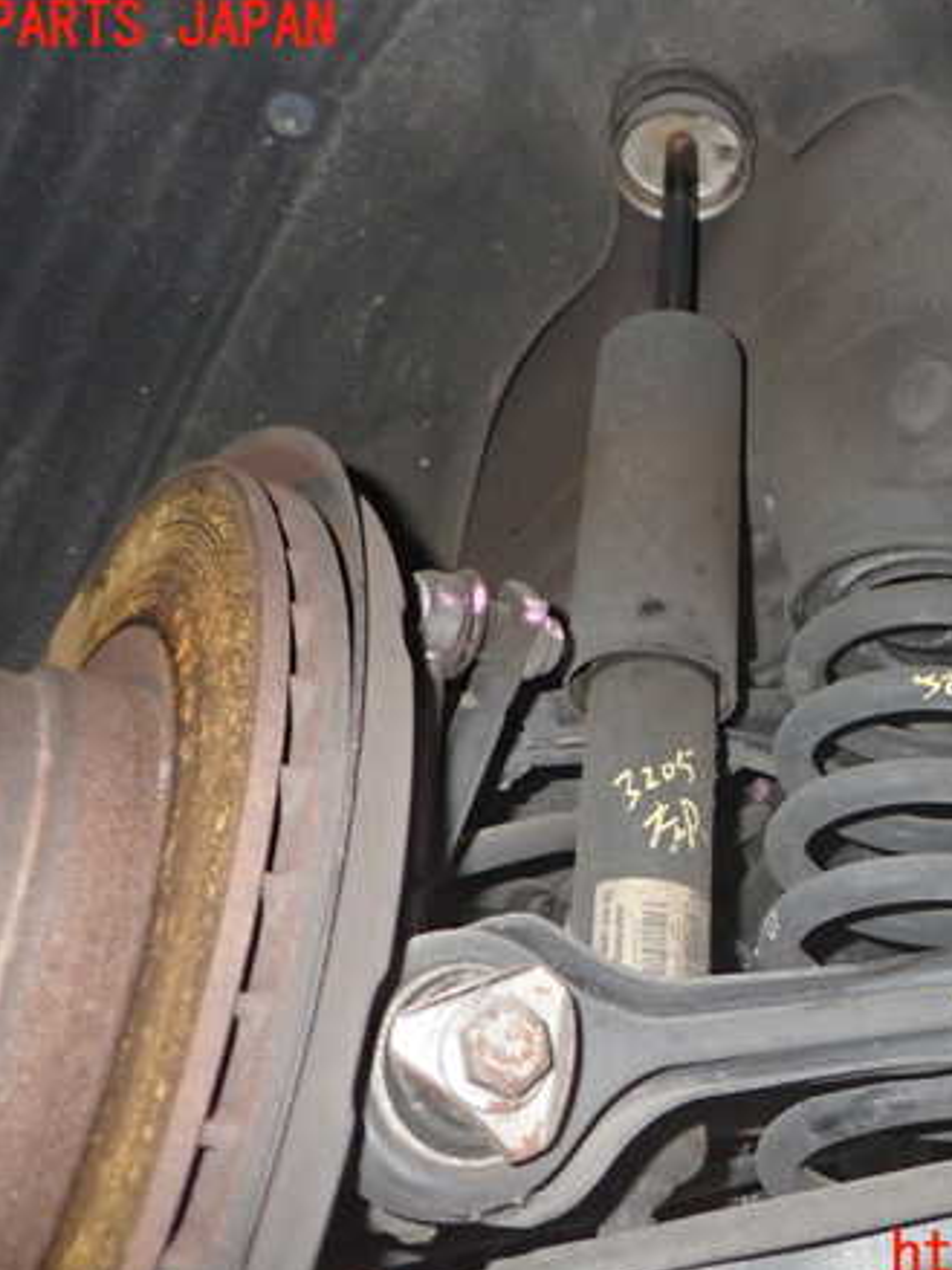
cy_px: 642
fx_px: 1504
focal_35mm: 41
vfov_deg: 45.8
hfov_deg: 34.6
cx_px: 677
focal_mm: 5.4
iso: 800
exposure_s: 1/30
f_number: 6.3
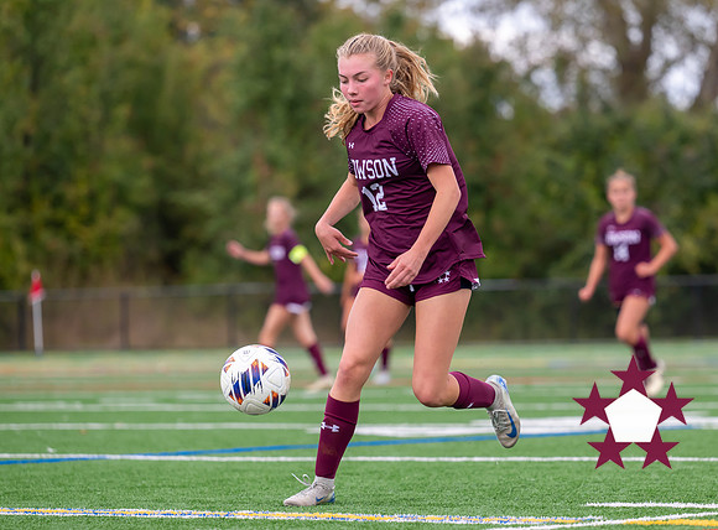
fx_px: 4530
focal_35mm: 220
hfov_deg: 9.1
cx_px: 434
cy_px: 296
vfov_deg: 6.7
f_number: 3.2
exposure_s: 1/1600
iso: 560
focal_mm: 150
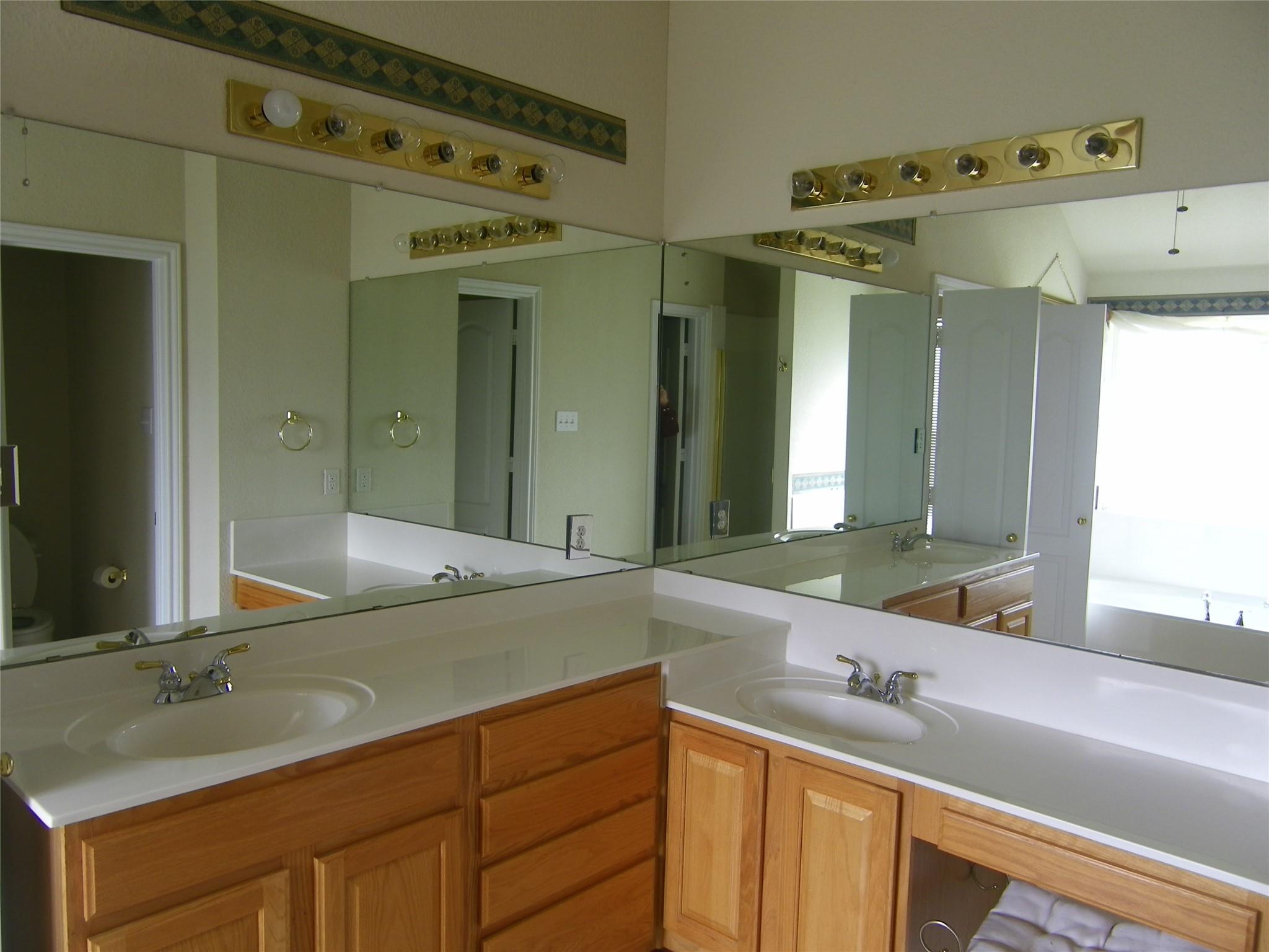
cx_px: 634
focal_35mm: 28
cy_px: 476
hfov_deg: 63.4
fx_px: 1026
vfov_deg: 49.7
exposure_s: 1/40
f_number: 2.6
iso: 64
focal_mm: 4.9
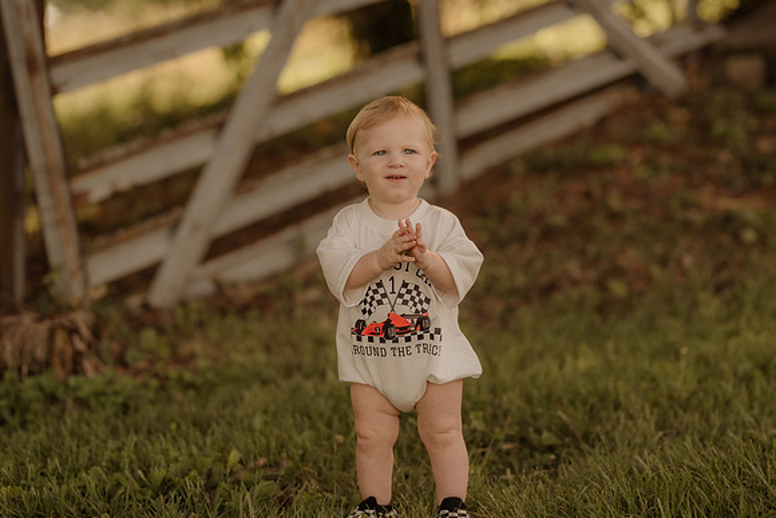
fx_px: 1833
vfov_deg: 16.1
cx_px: 388
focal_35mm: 85
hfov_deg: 23.9
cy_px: 259
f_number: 2
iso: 250
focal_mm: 85
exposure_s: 1/1250
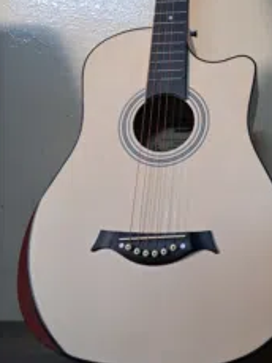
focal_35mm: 47
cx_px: 209
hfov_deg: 30.2
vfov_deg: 40.0
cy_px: 123
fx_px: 493
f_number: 1.8
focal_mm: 4
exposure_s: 1/50
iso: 200
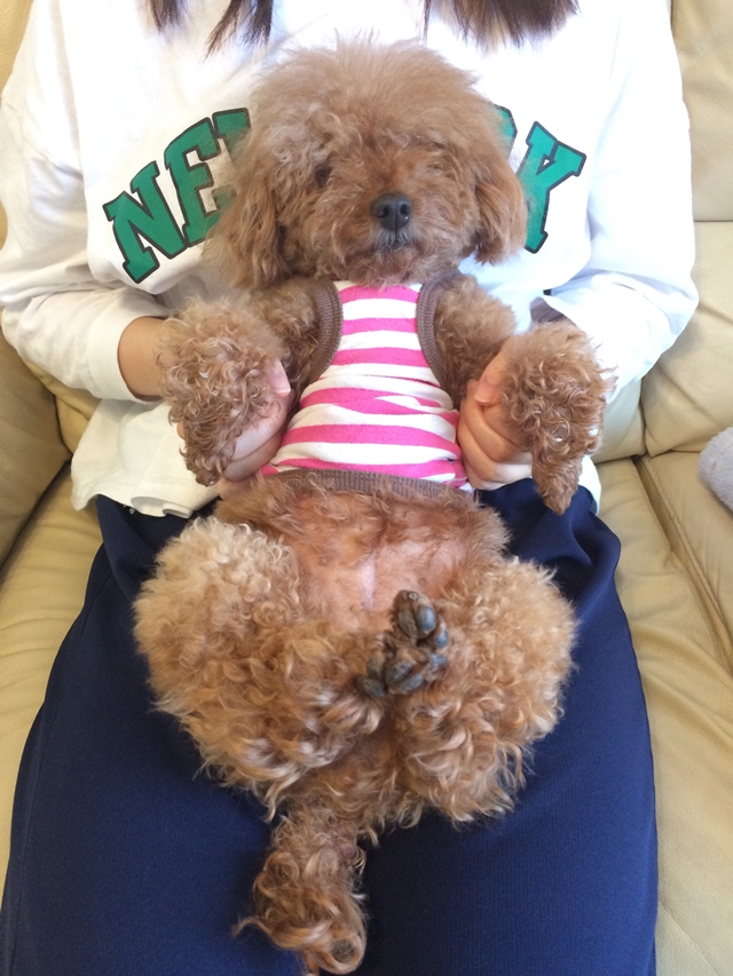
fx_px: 819
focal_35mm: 29
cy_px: 488
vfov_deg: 61.7
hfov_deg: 48.2
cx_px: 366
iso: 250
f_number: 2.2
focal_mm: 4.15
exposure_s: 1/33
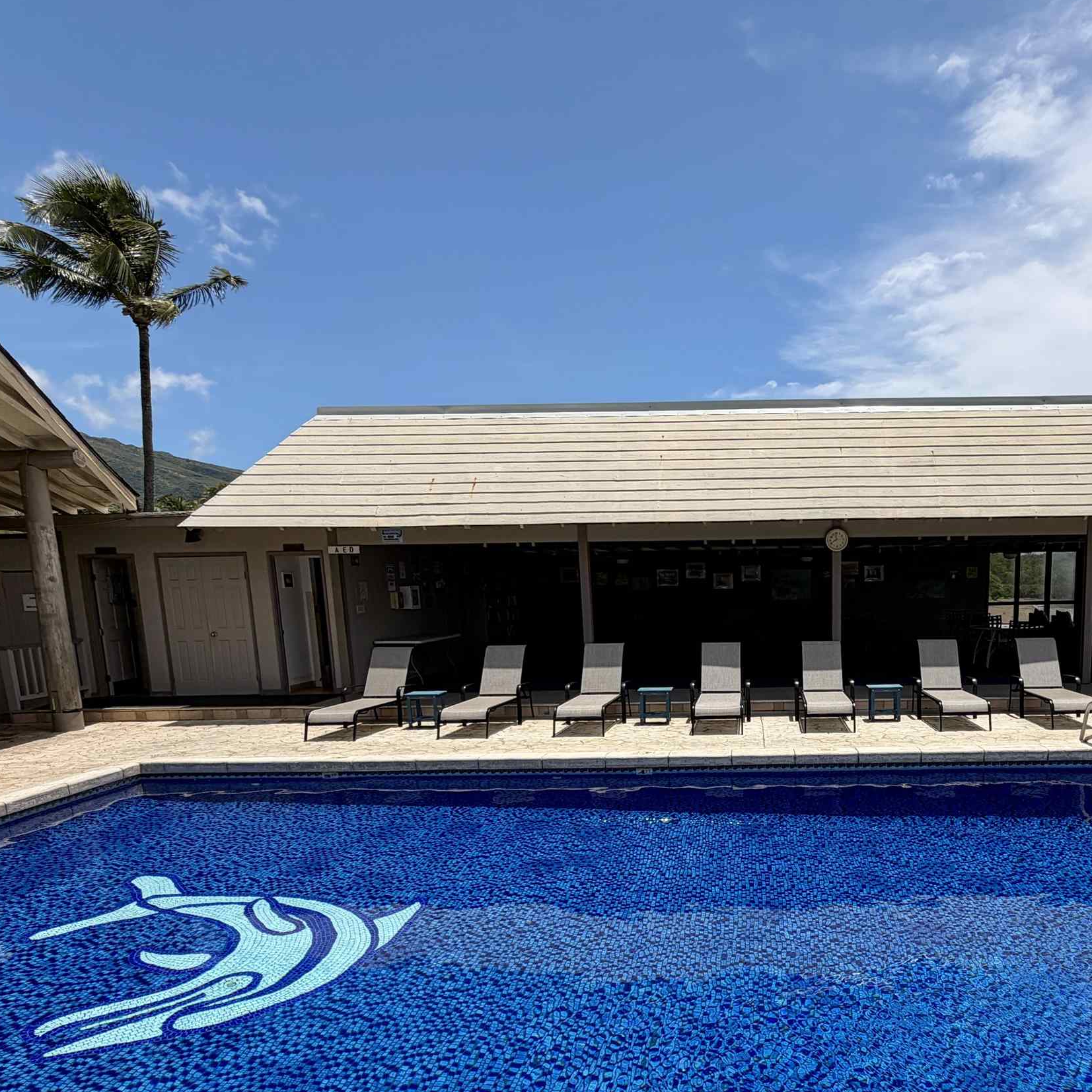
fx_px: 821
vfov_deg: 65.8
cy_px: 710
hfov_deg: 64.7
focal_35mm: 23
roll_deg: +1.2
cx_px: 765
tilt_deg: -8.8
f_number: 2.2
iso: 20
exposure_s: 1/1189
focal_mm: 2.22
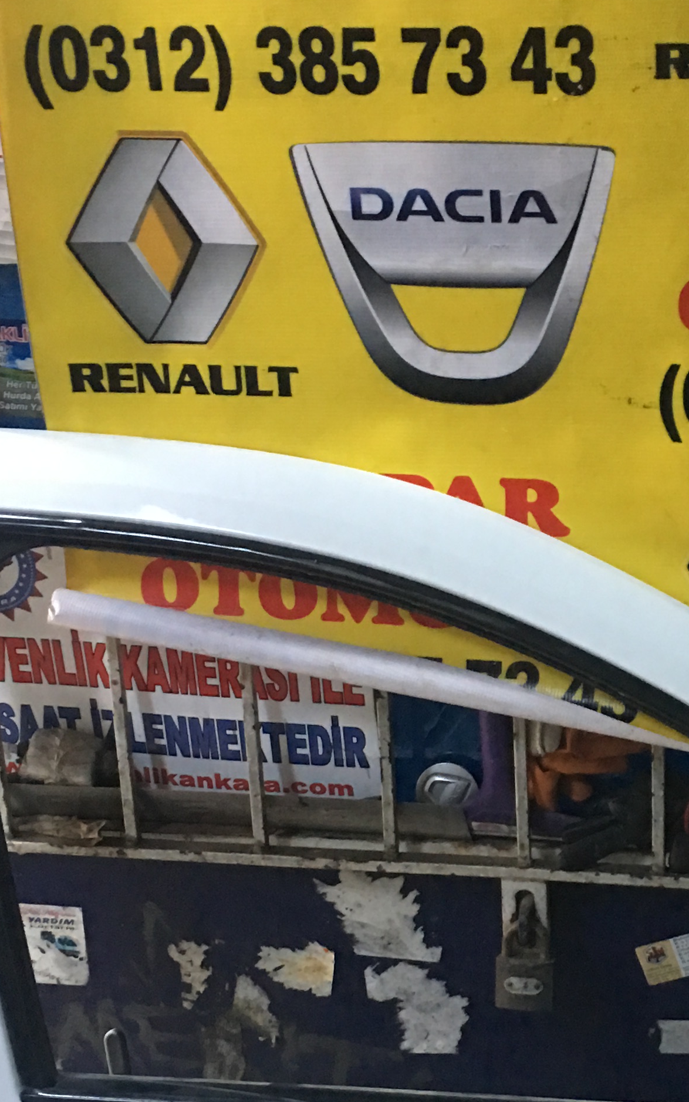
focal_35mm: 66
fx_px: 1983
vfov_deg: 30.9
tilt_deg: -18.9
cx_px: 628
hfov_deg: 19.3
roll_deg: -0.7
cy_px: 705
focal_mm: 4.15
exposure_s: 1/8
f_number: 2.2
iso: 125
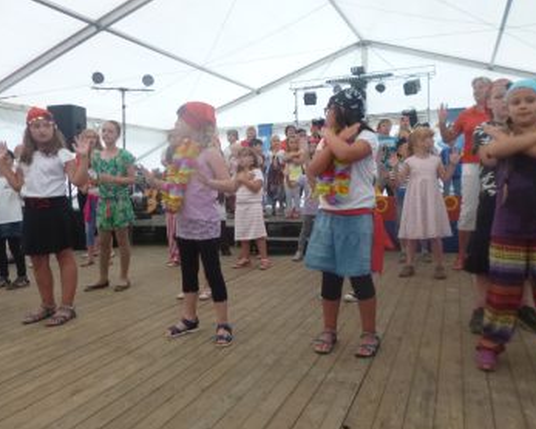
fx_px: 429
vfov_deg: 53.2
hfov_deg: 63.9
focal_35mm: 27
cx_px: 298
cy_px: 205
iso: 250
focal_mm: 4.3
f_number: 2.5
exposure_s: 1/60
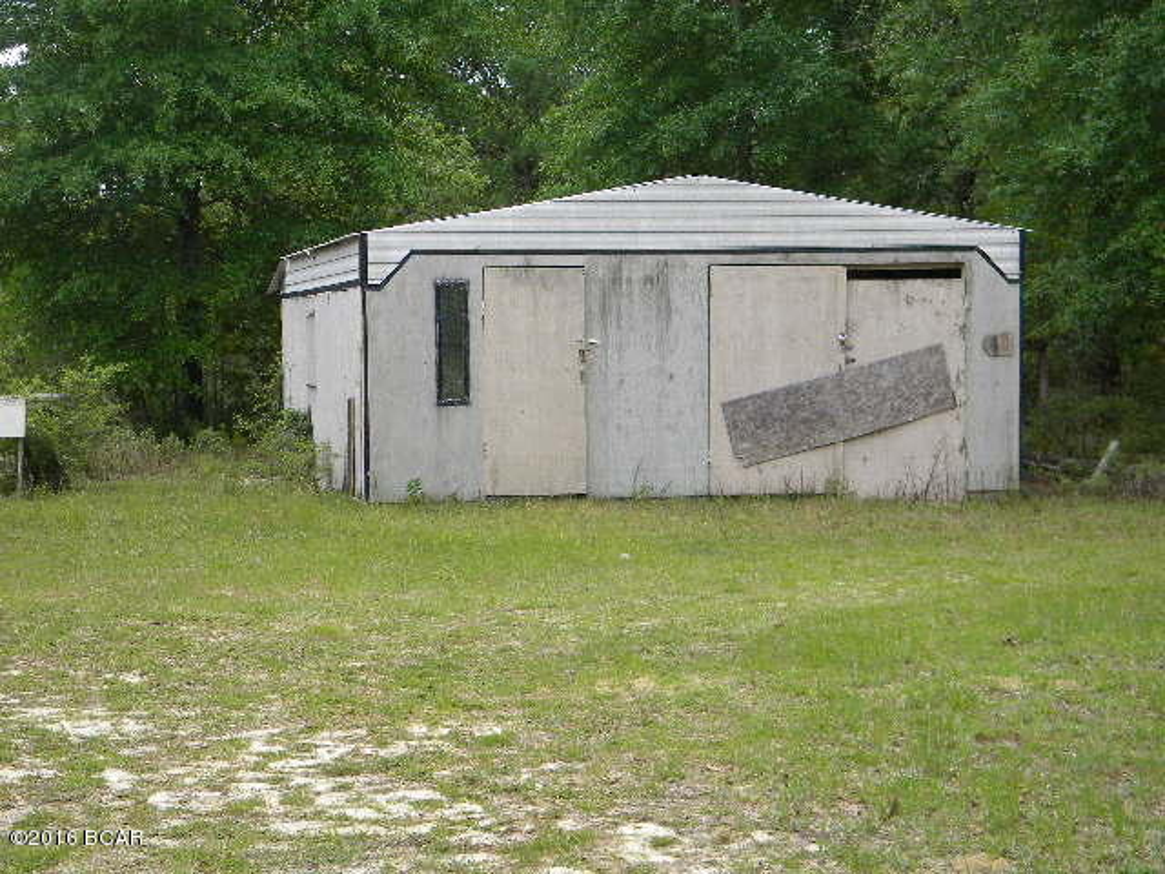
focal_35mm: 67
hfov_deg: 29.0
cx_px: 582
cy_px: 437
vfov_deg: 21.9
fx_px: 2255
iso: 222
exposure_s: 1/499
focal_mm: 12.2
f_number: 4.3
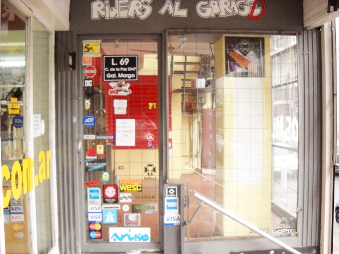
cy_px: 127
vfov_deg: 35.1
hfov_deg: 45.8
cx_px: 170
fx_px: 402
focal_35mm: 41
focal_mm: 6.72
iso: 400
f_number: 3.1
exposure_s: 1/57
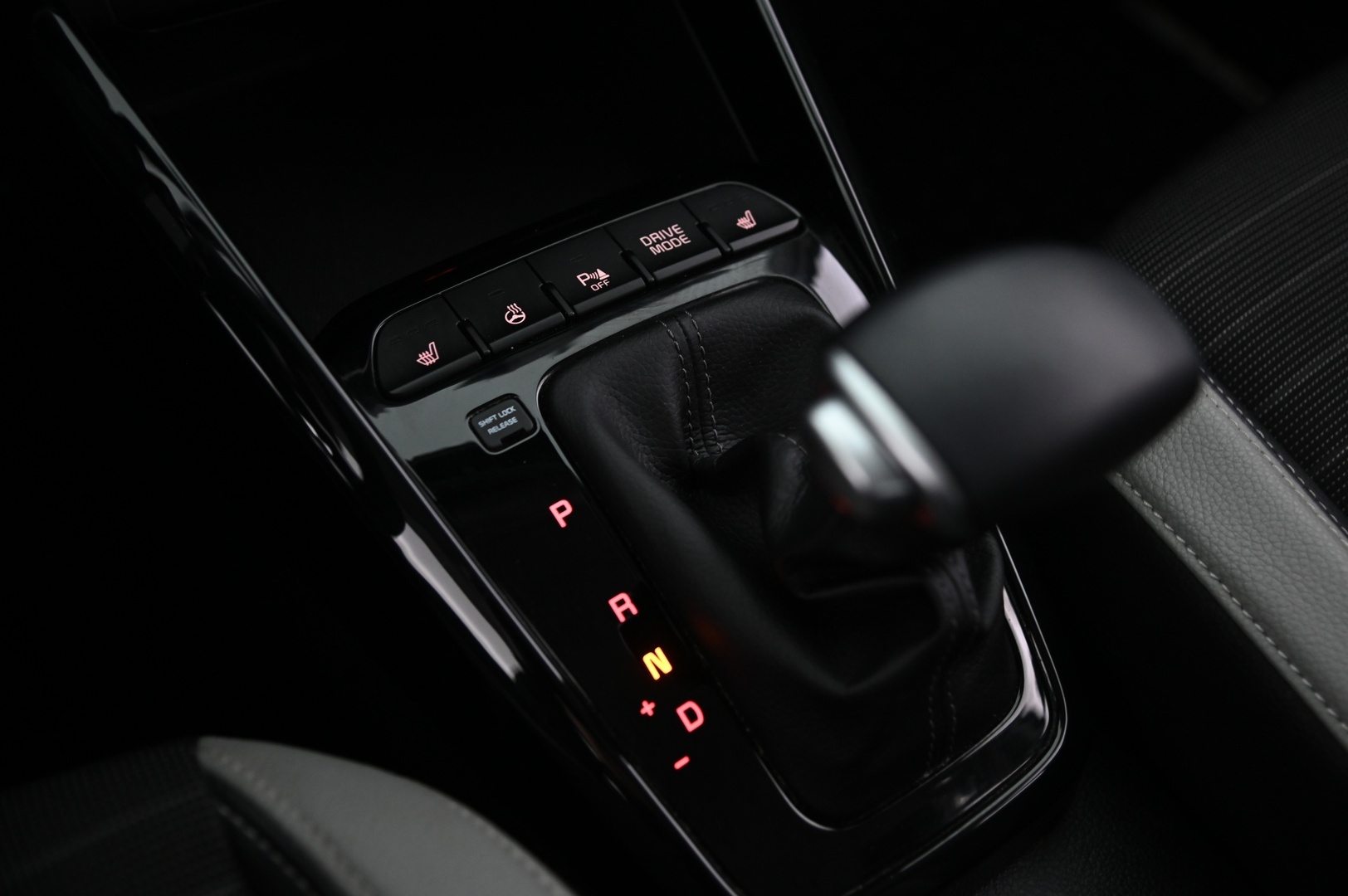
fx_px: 1796
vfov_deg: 28.0
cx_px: 674
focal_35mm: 48
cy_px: 448
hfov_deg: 41.1
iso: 2000
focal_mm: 48
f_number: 4
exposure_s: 1/15
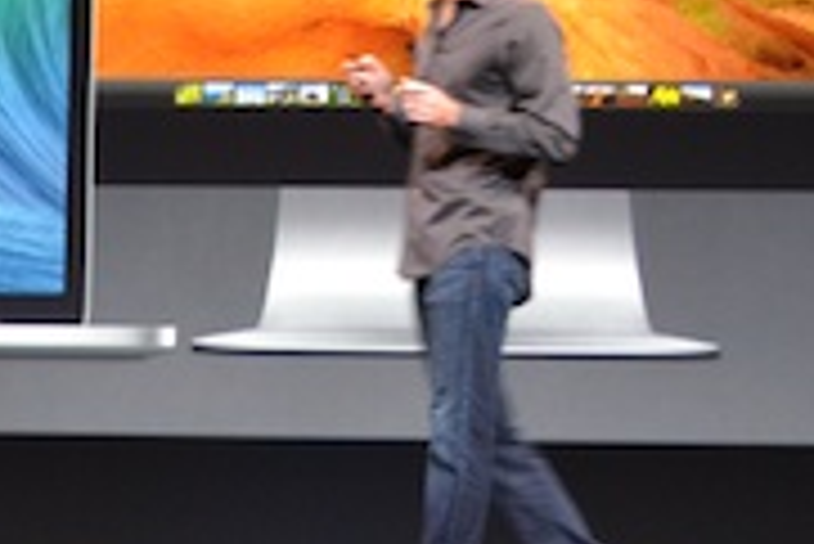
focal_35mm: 129
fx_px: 2919
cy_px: -90
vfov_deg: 10.5
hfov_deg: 15.8
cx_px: 175
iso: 720
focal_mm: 26
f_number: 4.2
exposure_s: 1/15
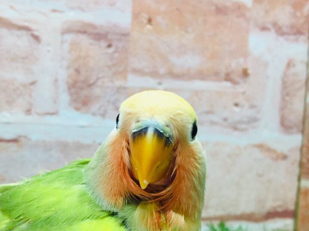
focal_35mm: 42
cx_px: 111
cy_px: 166
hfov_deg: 44.4
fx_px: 375
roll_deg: -1.4
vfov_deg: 33.8
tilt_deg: -5.8
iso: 50
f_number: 2.2
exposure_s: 1/30
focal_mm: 4.15
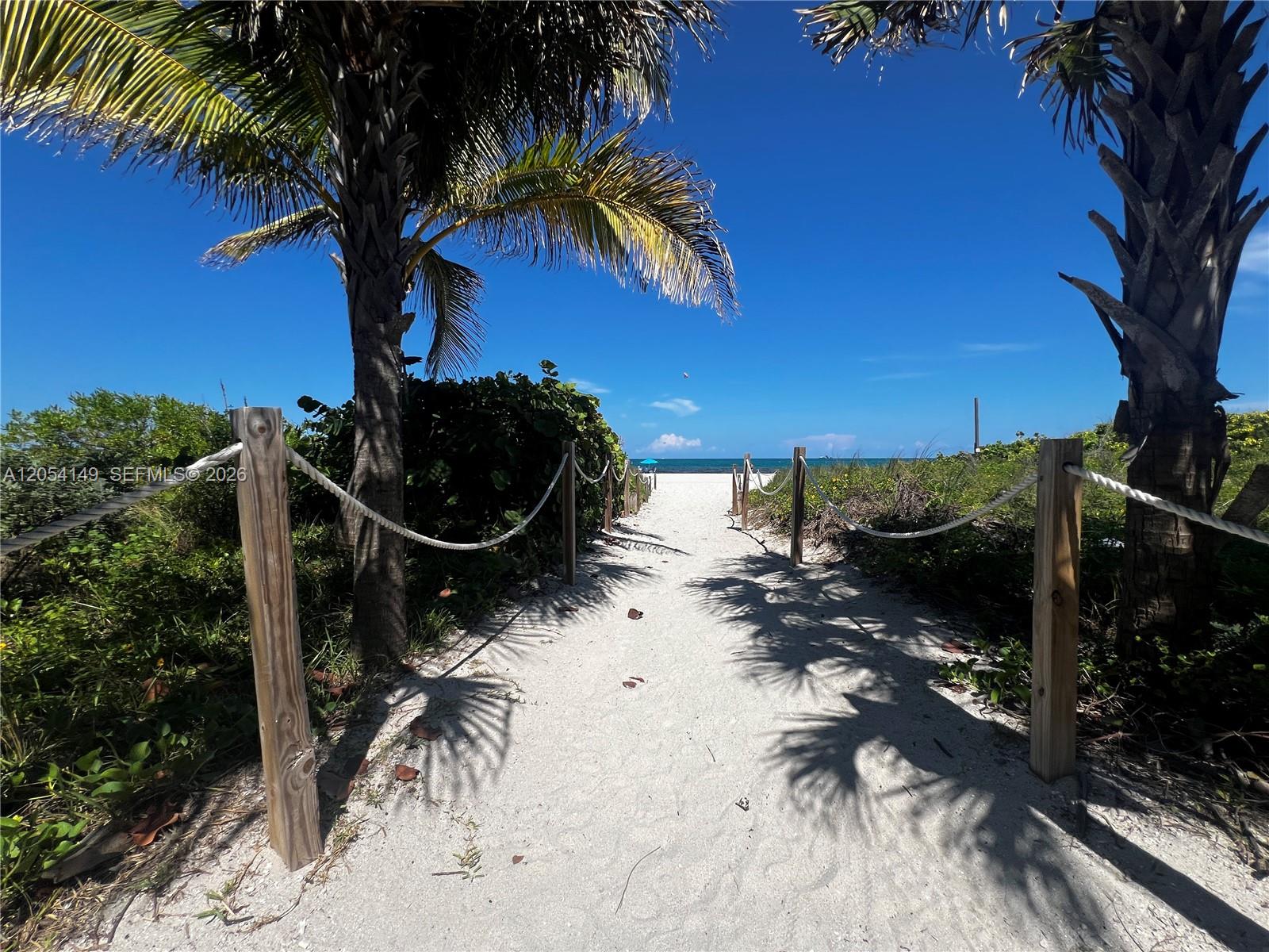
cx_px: 634
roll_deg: +1.3
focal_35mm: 13
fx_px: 477
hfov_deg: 106.2
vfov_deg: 89.9
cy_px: 476
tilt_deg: -3.5
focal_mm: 1.57
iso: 32
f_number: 1.8
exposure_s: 1/2320
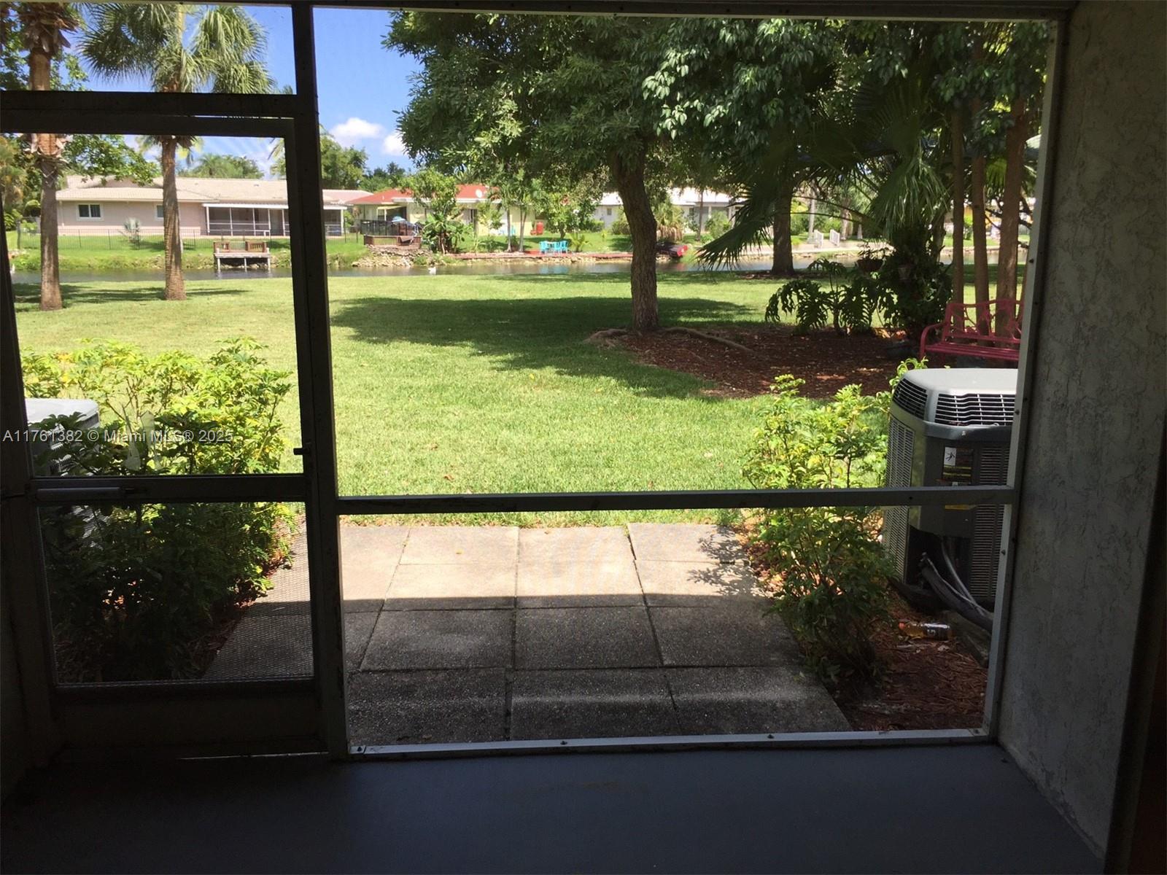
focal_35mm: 29
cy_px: 438
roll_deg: -1.8
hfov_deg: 61.7
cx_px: 584
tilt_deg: -12.4
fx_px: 978
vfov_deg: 48.2
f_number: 2.2
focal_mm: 4.15
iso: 32
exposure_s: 1/659
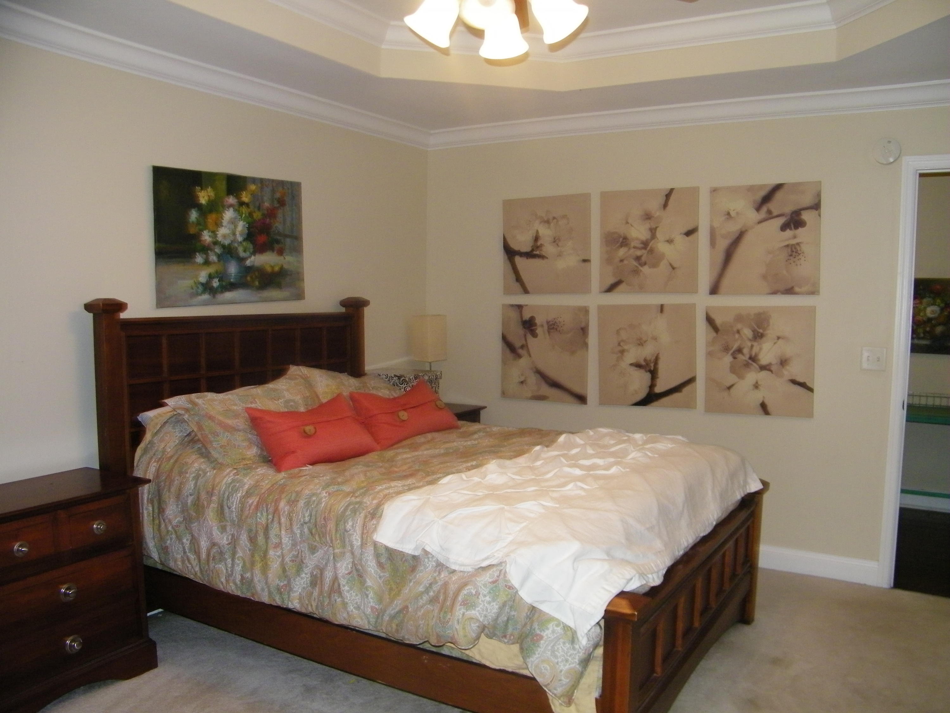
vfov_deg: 49.7
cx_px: 475
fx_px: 768
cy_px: 356
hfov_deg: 63.4
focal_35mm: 28
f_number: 3.5
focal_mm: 5
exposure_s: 1/30
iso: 200
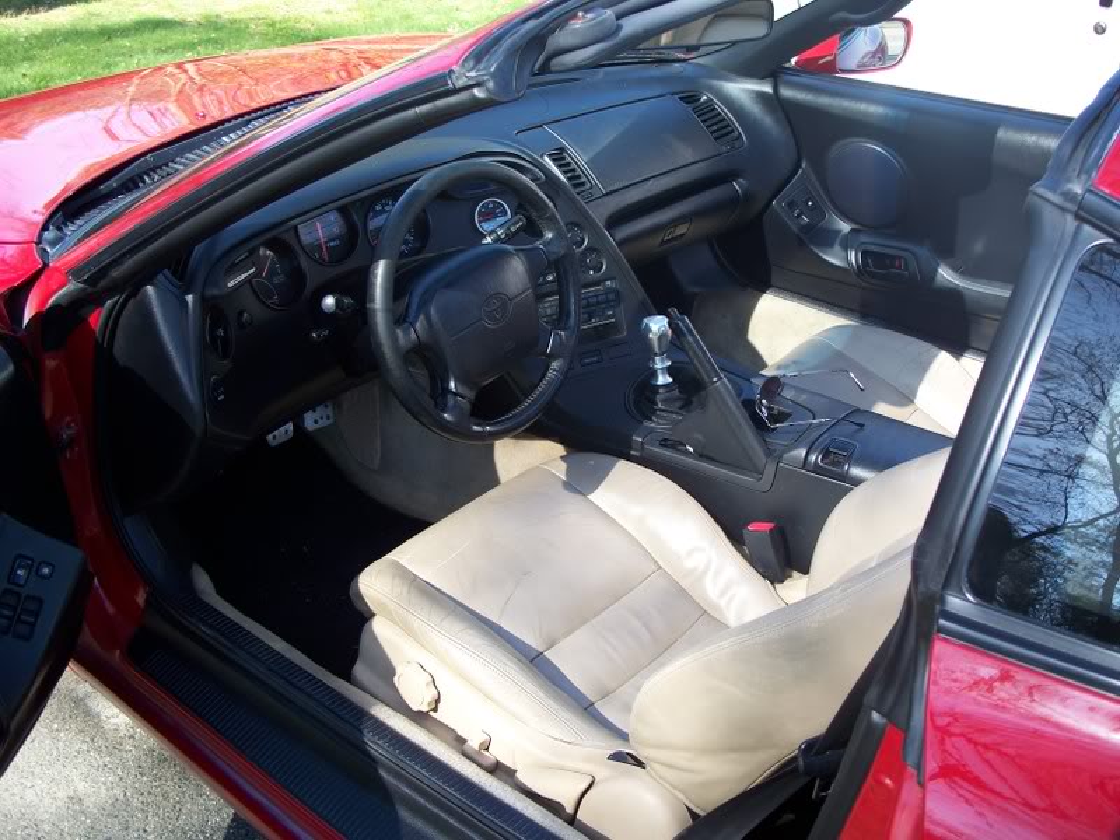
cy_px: 420
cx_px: 560
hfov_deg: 50.1
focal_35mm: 37
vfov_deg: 38.7
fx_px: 1197
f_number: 2.8
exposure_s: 1/125
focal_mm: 7.8
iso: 64
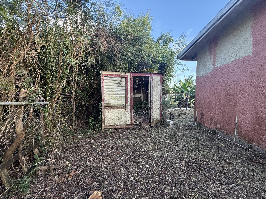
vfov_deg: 85.7
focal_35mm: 14
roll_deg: -0.6
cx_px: 133
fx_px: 108
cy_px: 100
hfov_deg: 102.1
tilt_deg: -4.0
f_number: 2.2
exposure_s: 1/99
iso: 100
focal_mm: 2.22
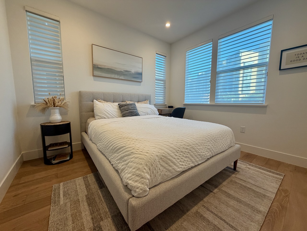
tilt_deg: -5.5
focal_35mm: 14
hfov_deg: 102.1
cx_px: 154
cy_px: 116
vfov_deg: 85.7
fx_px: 124
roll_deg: +0.2
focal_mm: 2.22
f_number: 2.2
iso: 100
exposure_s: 1/120
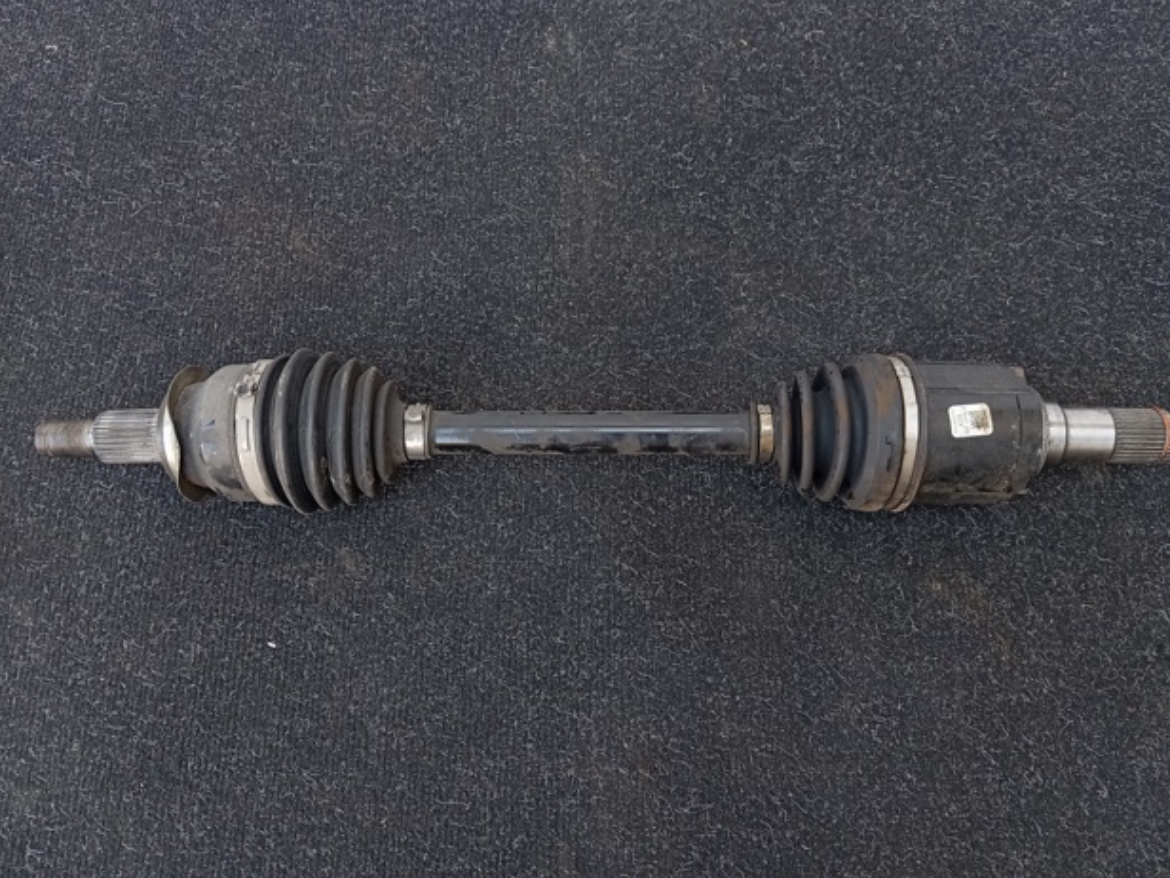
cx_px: 576
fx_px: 980
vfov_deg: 48.2
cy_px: 450
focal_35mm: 29
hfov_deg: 61.7
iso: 150
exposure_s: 1/50
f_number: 1.8
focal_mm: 4.22
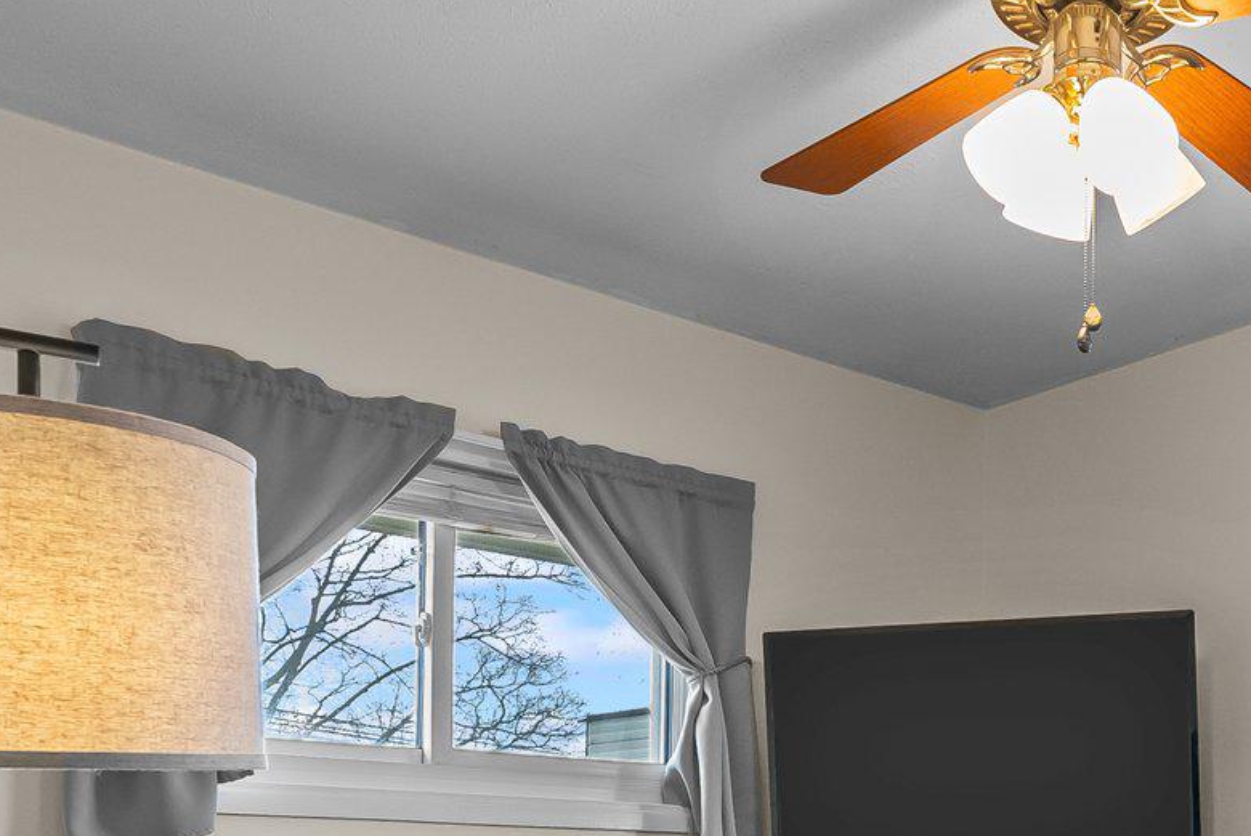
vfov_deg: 28.1
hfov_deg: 43.1
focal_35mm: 42
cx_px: 1083
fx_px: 1460
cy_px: 988
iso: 2500
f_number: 8
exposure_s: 1/30
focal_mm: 16
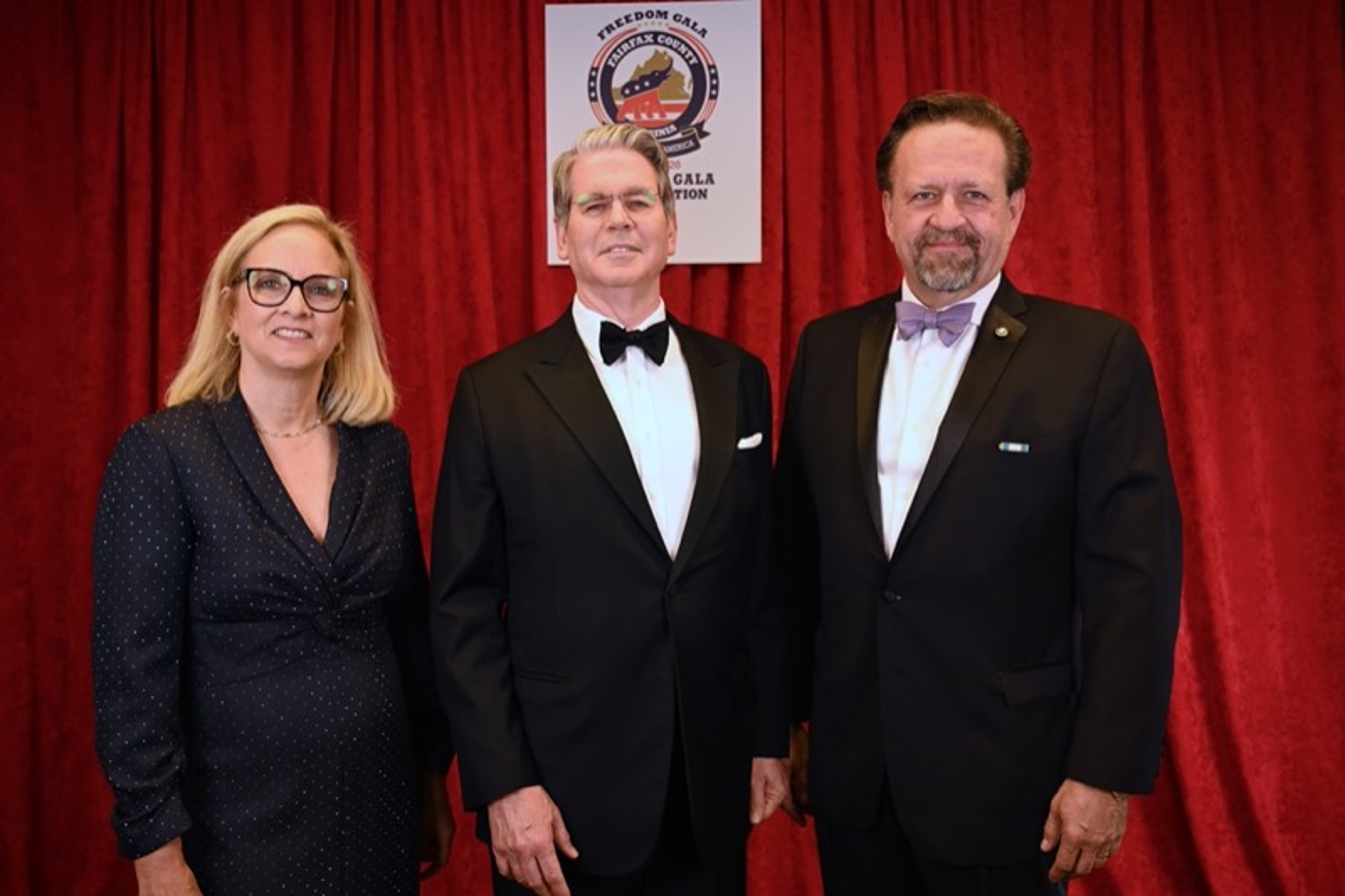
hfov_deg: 54.4
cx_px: 672
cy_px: 448
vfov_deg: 37.8
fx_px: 1307
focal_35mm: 35
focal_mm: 35
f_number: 4
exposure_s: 1/125
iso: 640
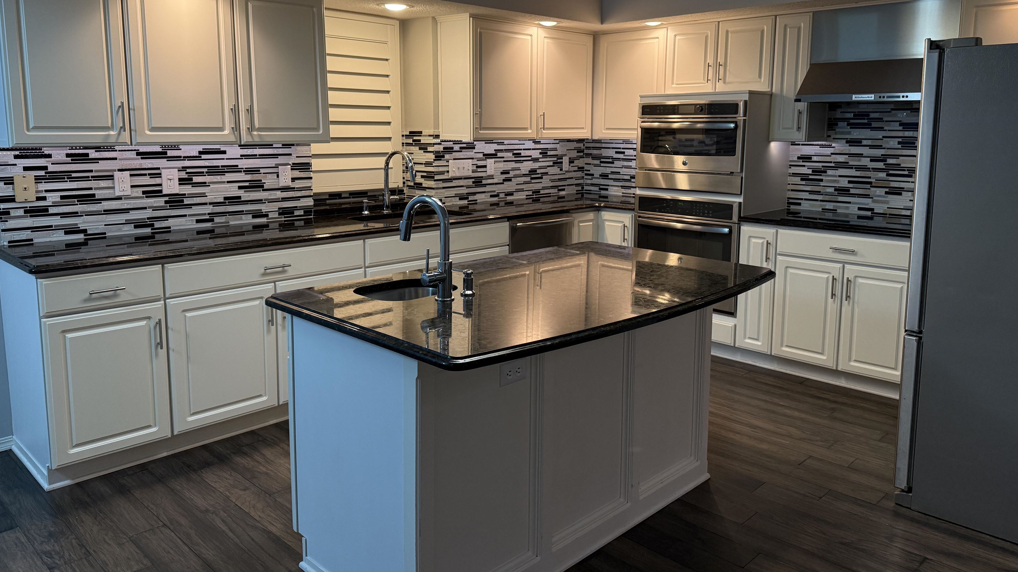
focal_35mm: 27
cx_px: 517
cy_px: 226
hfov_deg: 69.9
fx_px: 729
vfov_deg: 42.7
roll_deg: -0.5
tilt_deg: -8.0
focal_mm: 6.76
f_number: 1.78
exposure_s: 1/120
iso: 250
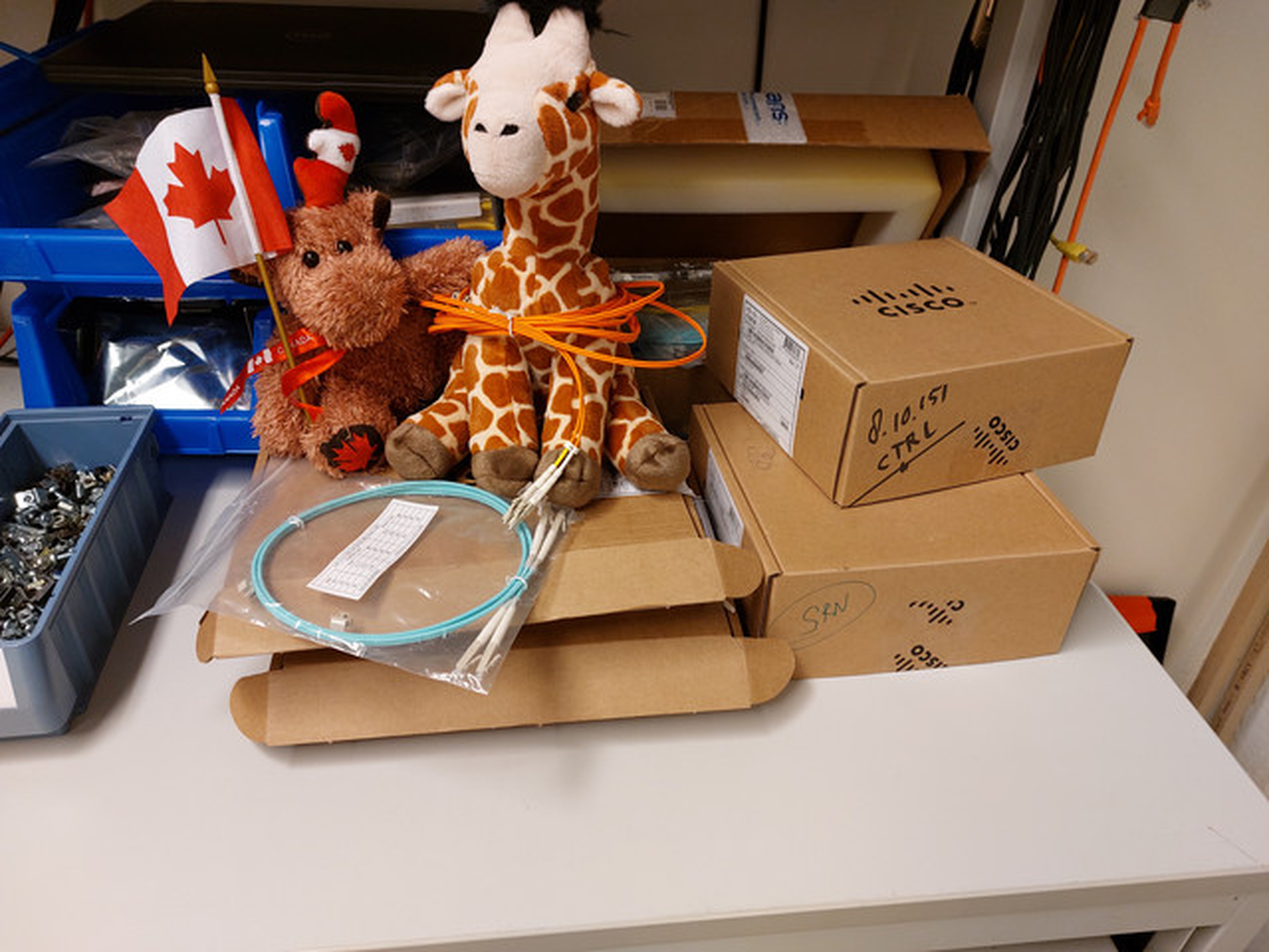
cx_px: 634
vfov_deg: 56.8
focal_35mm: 24
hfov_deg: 71.6
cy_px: 476
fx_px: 880
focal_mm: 5.23
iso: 200
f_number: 1.8
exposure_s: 1/50
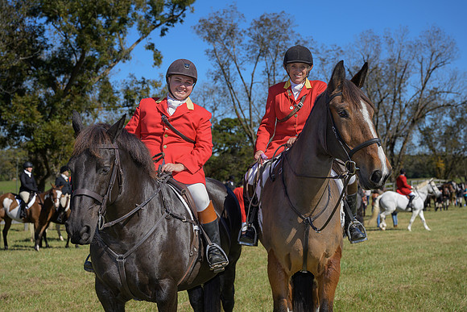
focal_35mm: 58
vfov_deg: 23.3
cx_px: 238
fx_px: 756
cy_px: 151
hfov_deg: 34.3
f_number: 5
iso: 50
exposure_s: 1/400
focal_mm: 54
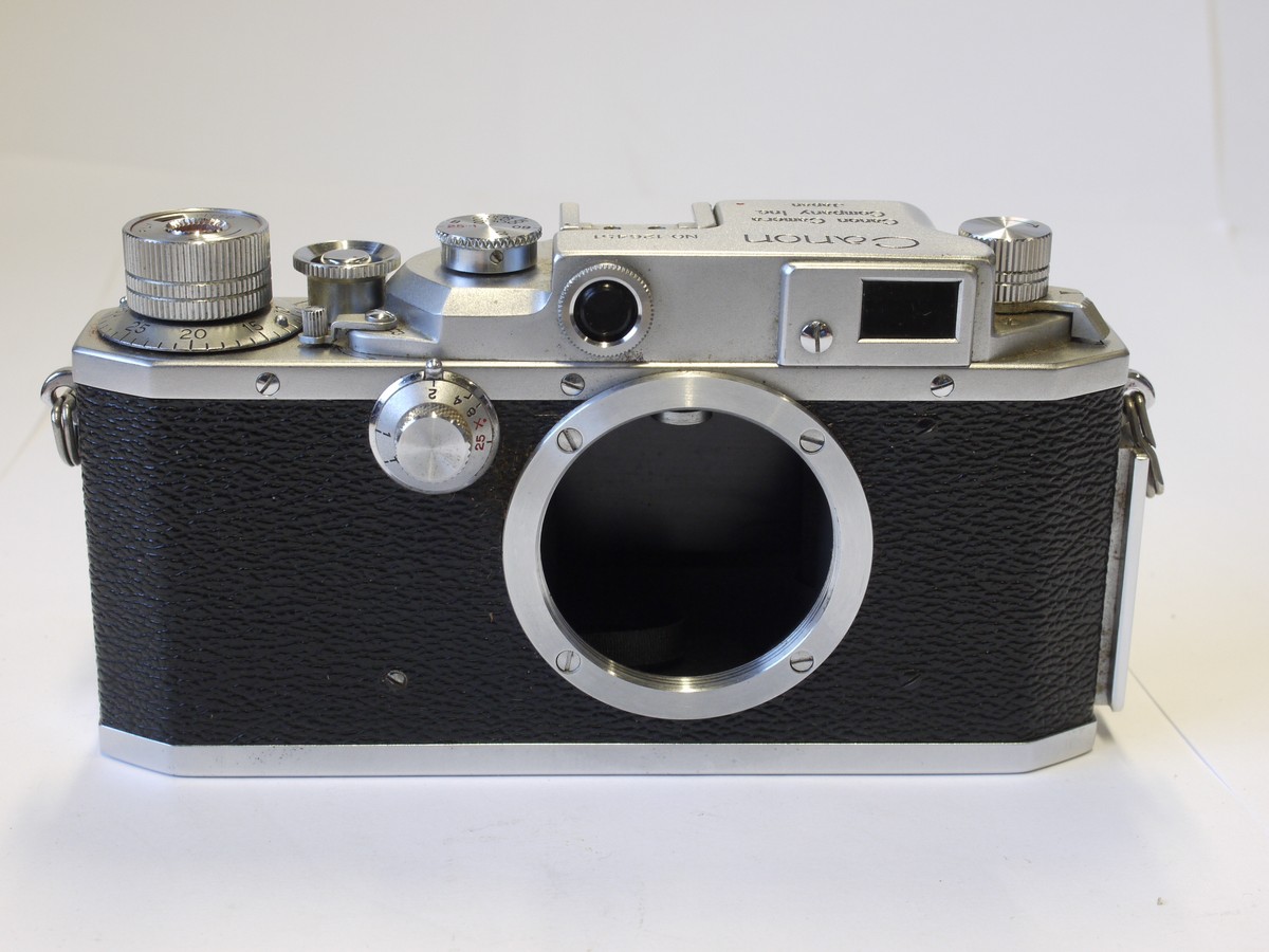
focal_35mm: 60
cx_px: 634
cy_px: 476
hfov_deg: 32.2
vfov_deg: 24.4
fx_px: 2200
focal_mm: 30
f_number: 9
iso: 400
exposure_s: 1/15
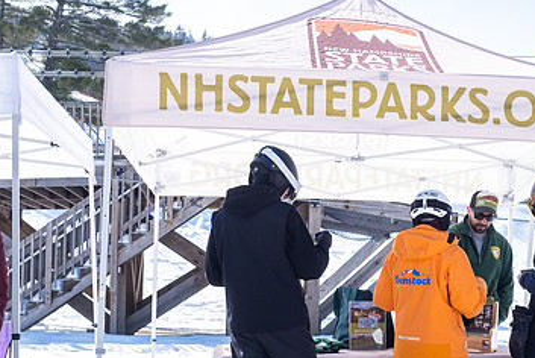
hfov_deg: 29.7
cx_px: 376
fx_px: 996
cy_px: 281
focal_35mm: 67
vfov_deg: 20.1
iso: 320
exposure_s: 1/1000
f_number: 5
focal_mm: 23
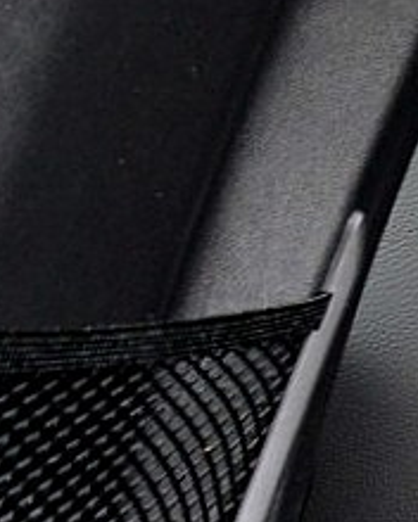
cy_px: -107
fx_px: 2892
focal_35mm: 187
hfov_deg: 6.6
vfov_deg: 10.2
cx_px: 1646
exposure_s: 1/60
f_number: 7.1
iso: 800
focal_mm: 18
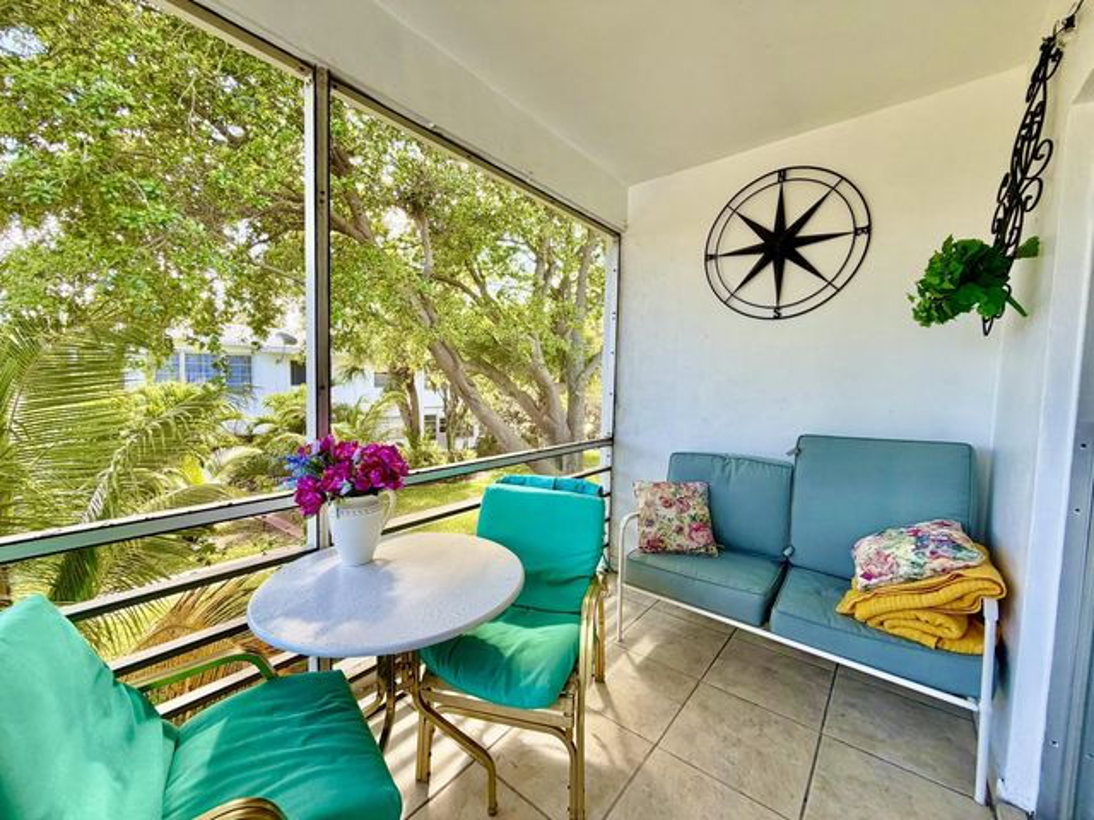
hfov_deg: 102.1
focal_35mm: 14
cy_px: 410
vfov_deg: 85.7
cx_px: 547
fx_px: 442
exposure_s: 1/121
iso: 80
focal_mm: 2.22
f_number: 2.2
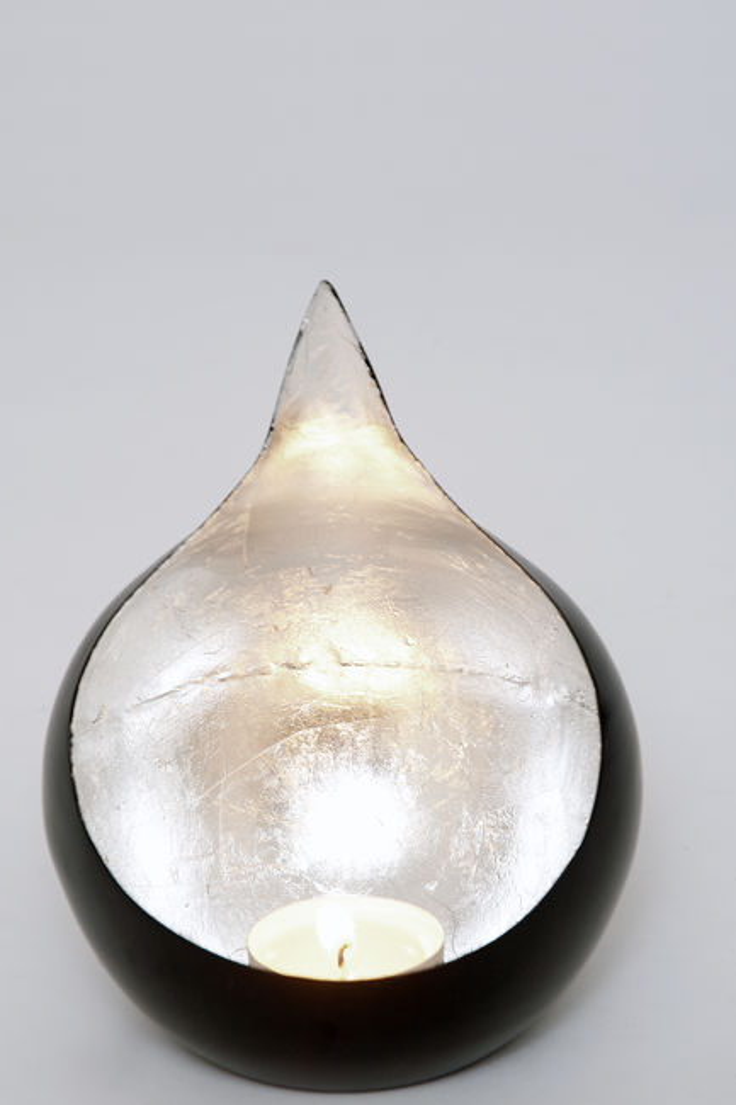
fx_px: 4694
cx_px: 403
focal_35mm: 153
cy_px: 608
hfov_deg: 9.0
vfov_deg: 13.4
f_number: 11
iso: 200
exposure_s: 1/3
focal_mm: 102
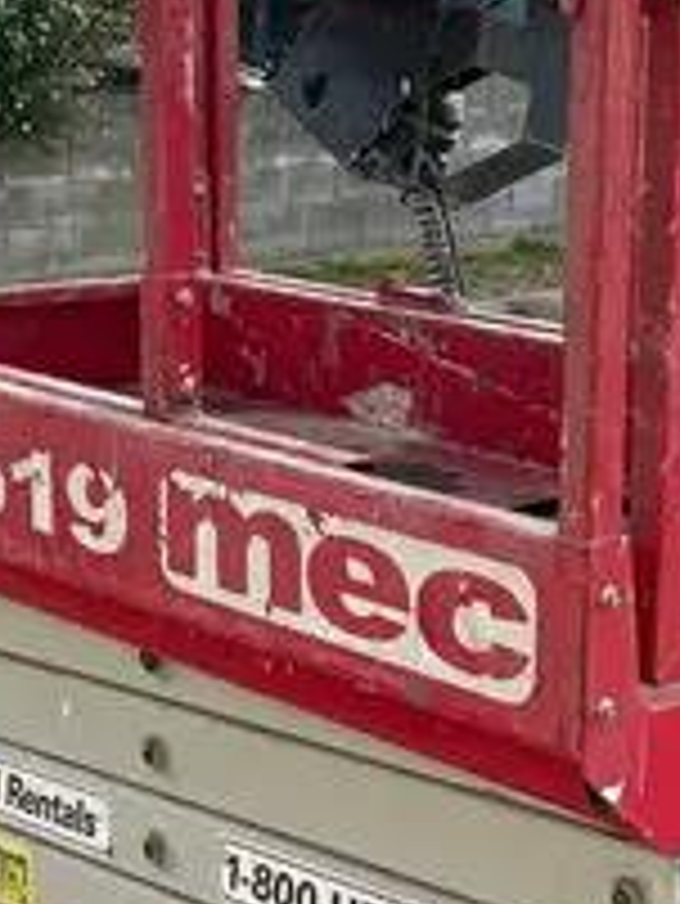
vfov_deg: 20.6
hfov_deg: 15.6
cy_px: 600
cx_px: 383
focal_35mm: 95
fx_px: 2486
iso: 40
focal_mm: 5.7
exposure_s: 1/180
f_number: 1.5
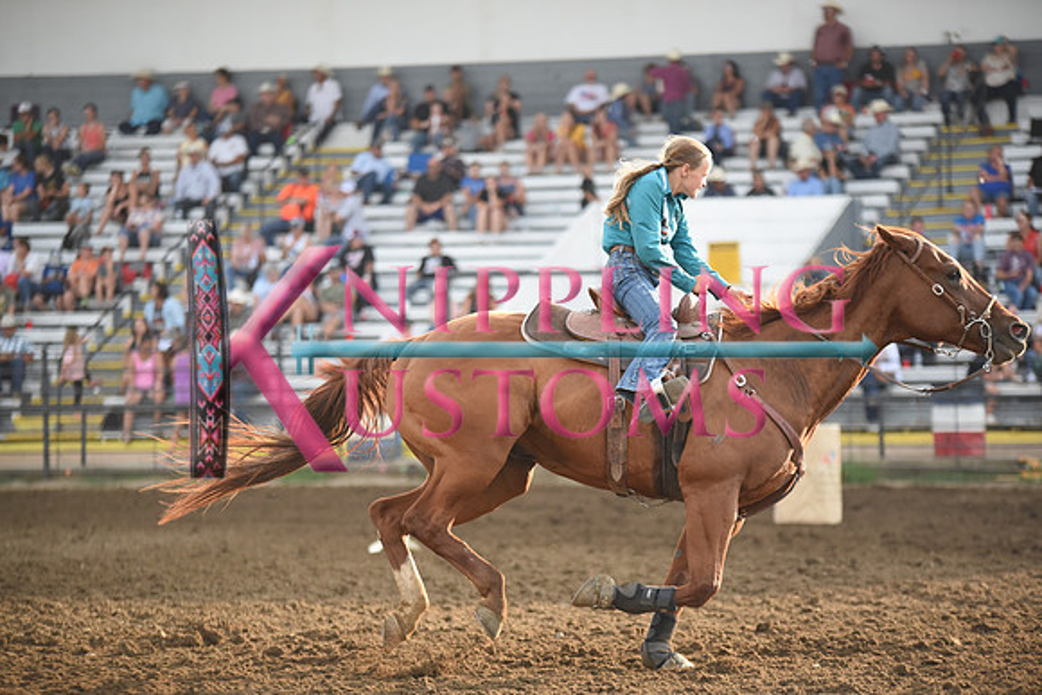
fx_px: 4342
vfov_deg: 9.2
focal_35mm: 150
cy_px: 348
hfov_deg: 13.7
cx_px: 521
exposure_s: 1/4000
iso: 1600
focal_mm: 150
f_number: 2.8
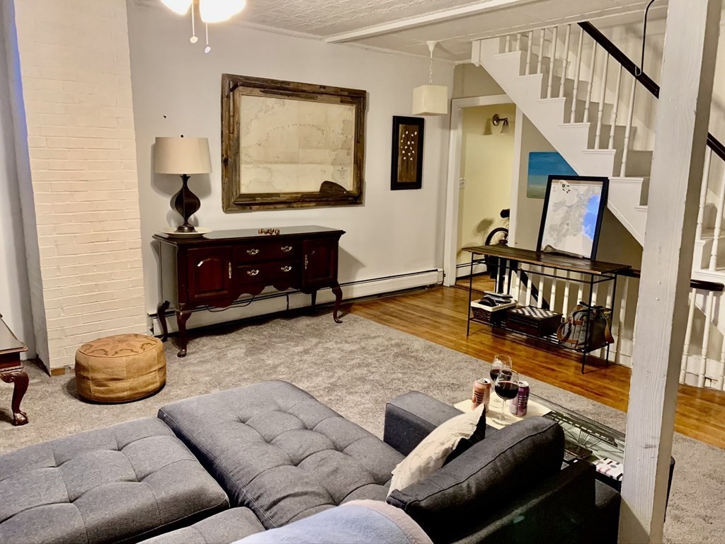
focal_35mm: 26
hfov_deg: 67.3
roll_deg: -1.1
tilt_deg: -9.9
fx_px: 545
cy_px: 272
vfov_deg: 53.1
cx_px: 362
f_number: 1.8
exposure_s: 1/38
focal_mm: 4.25
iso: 400
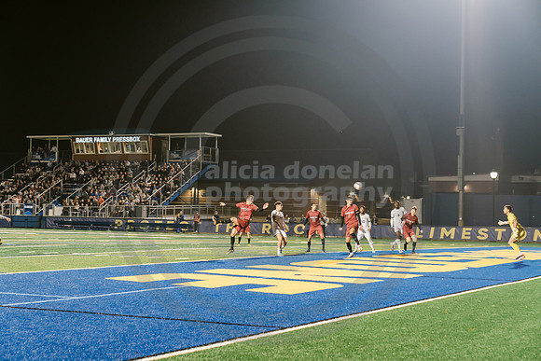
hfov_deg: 28.8
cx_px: 270
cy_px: 181
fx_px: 1052
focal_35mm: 70
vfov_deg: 19.5
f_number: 4
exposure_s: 1/160
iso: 2500
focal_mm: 70
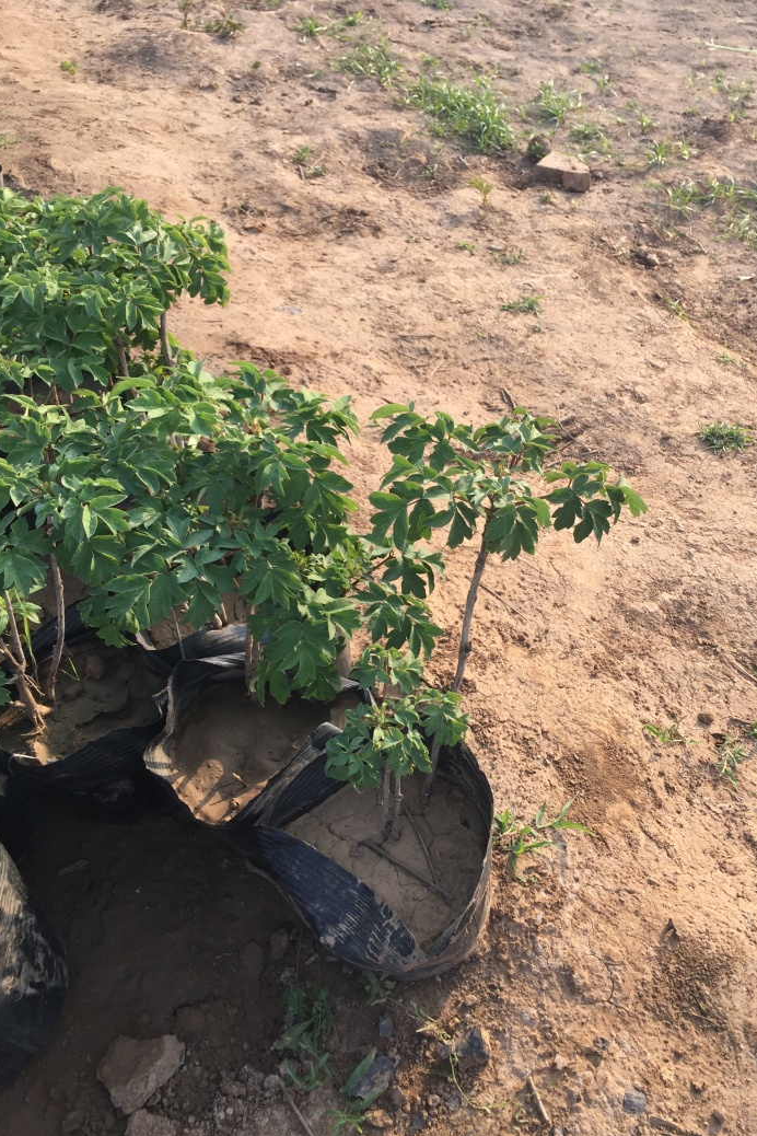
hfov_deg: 42.2
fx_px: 978
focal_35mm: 31
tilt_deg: -45.1
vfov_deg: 60.3
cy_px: 566
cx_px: 432
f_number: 2.2
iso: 32
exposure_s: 1/494
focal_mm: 4.15
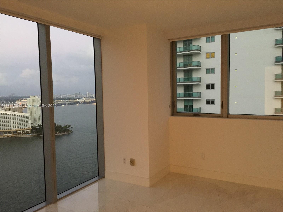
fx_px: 237
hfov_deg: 61.7
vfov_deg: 48.2
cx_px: 142
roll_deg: +1.5
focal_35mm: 29
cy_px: 106
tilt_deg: -2.6
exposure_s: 1/10
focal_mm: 4.15
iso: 125
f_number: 2.2
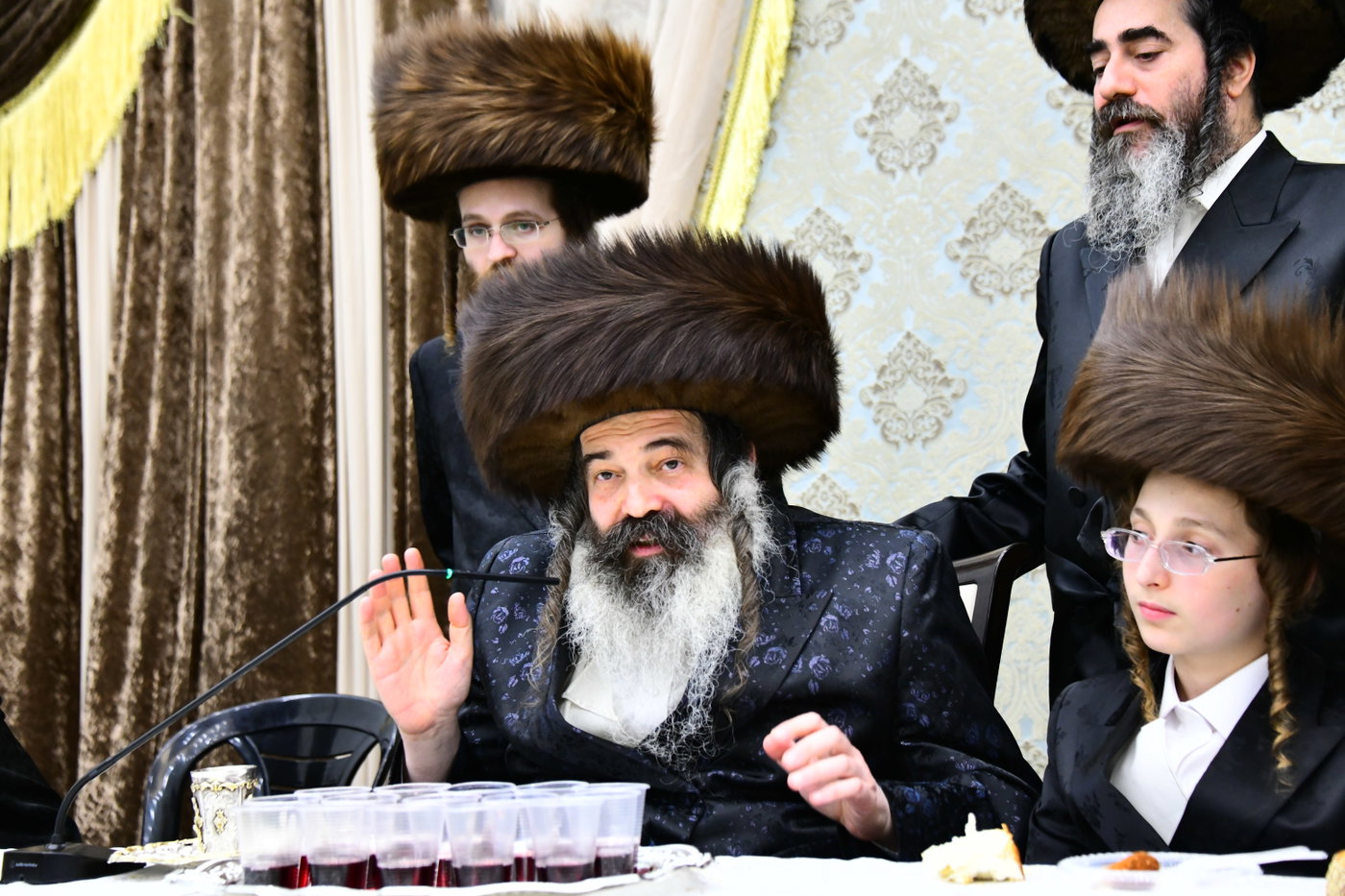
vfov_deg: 16.6
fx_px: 3063
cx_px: 672
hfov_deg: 24.8
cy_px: 448
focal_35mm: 82
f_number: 5.6
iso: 3200
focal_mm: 82
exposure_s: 1/200
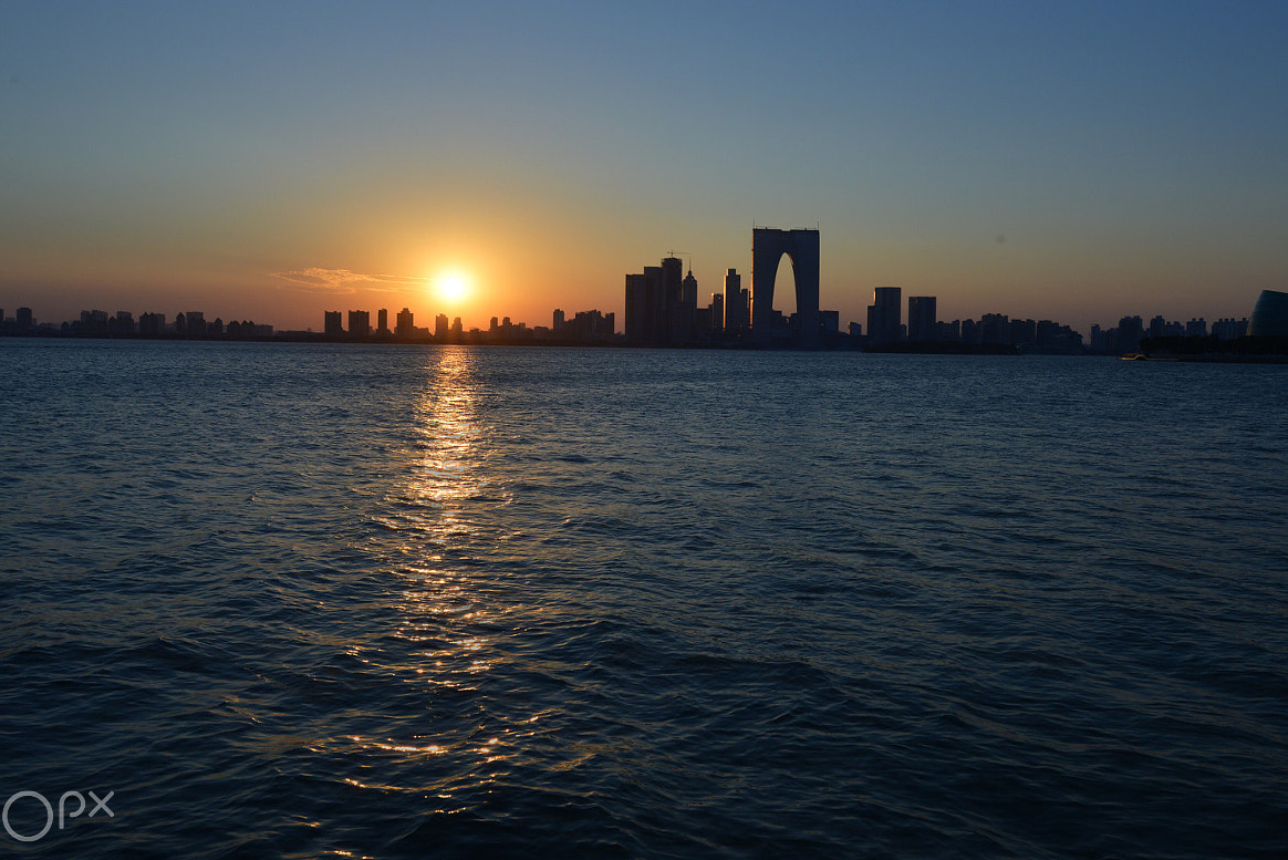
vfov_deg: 39.9
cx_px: 725
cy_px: 371
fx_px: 1181
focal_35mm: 33
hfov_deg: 57.0
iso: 640
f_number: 14
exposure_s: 1/800
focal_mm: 24
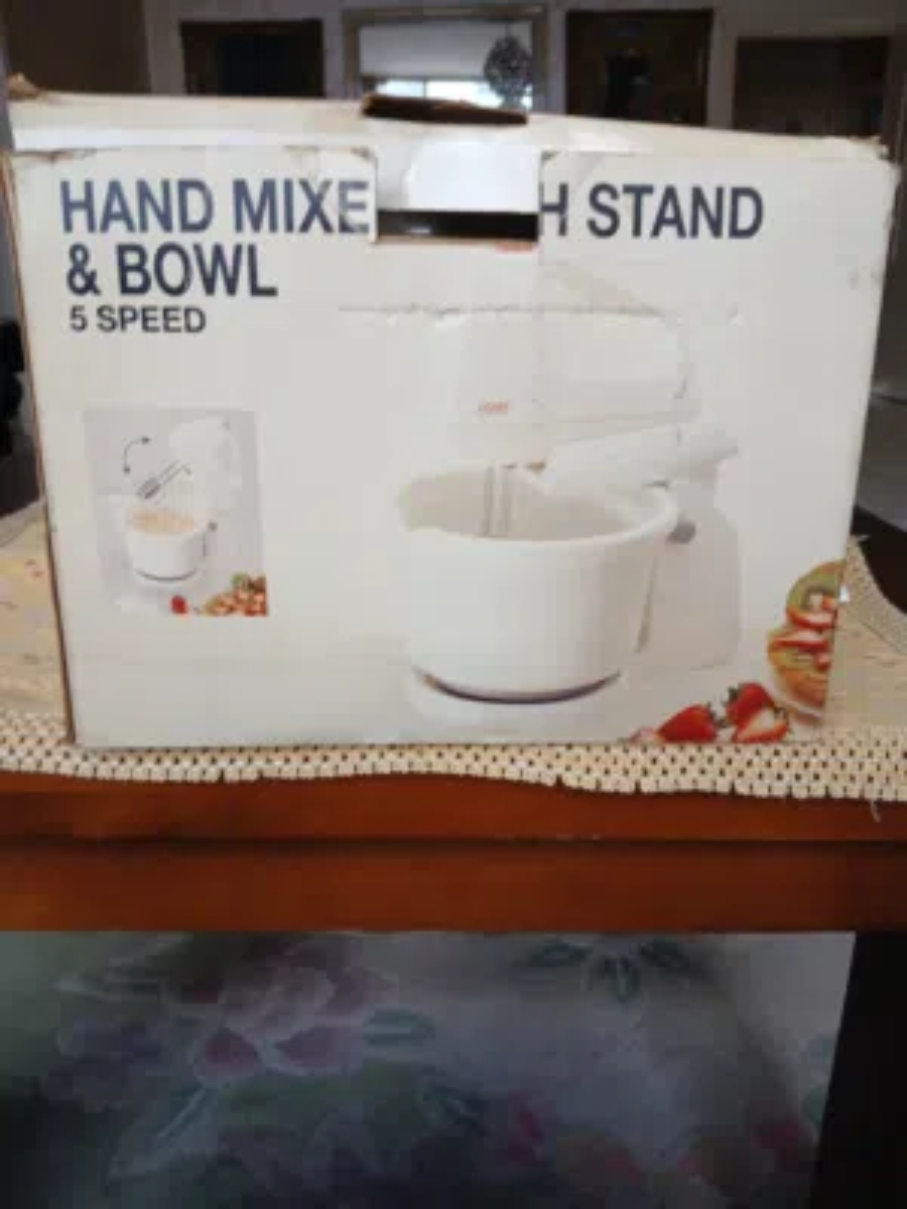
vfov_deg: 67.3
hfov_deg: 53.1
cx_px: 454
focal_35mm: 26
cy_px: 604
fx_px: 908
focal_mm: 3.98
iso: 160
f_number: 1.8
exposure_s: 1/50
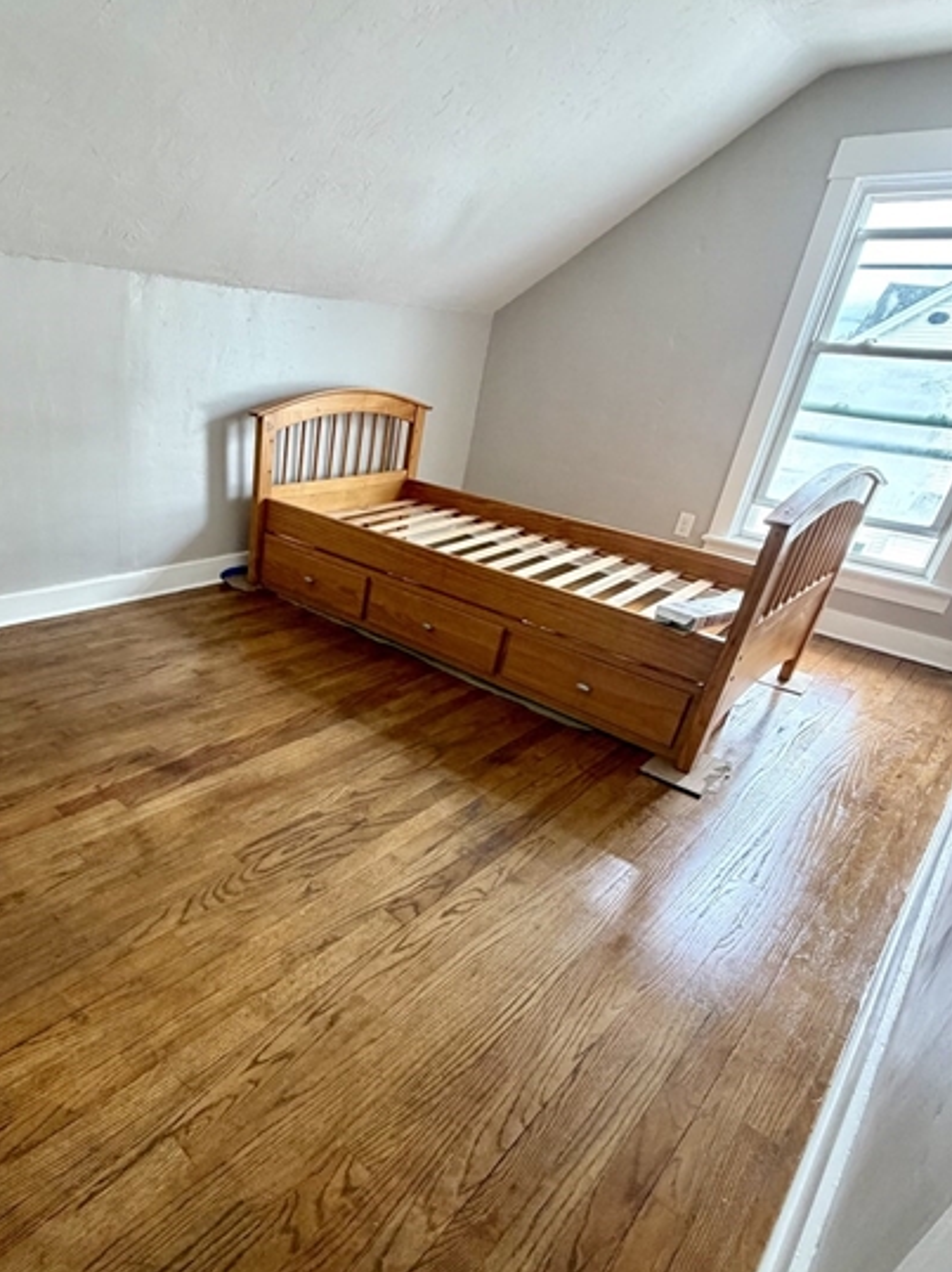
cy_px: 709
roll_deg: -4.5
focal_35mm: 20
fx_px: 734
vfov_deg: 81.4
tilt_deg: -27.0
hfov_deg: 63.3
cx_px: 276
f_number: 2.2
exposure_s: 1/64
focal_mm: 2.22
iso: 320
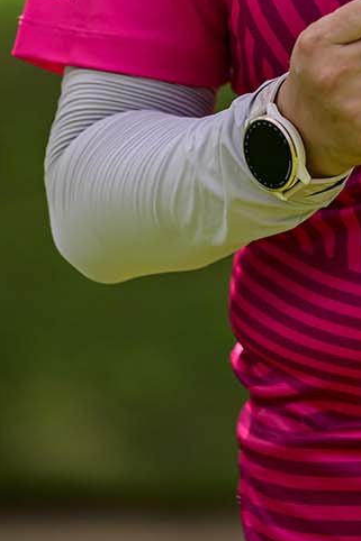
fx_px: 6517
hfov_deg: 3.2
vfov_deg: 4.7
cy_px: -131
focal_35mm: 433
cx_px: 502
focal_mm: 145
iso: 280
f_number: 2.8
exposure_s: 1/3200
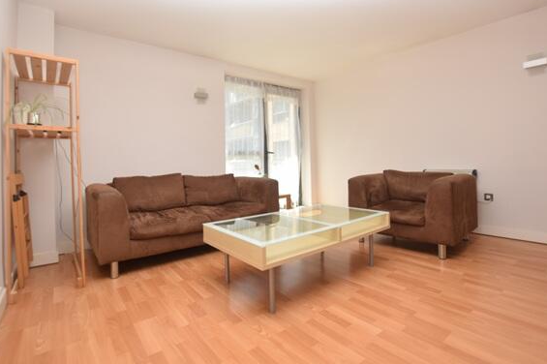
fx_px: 258
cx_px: 265
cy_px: 160
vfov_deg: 70.1
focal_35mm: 17
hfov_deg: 93.3
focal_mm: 10
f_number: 5.6
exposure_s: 1/125
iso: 250
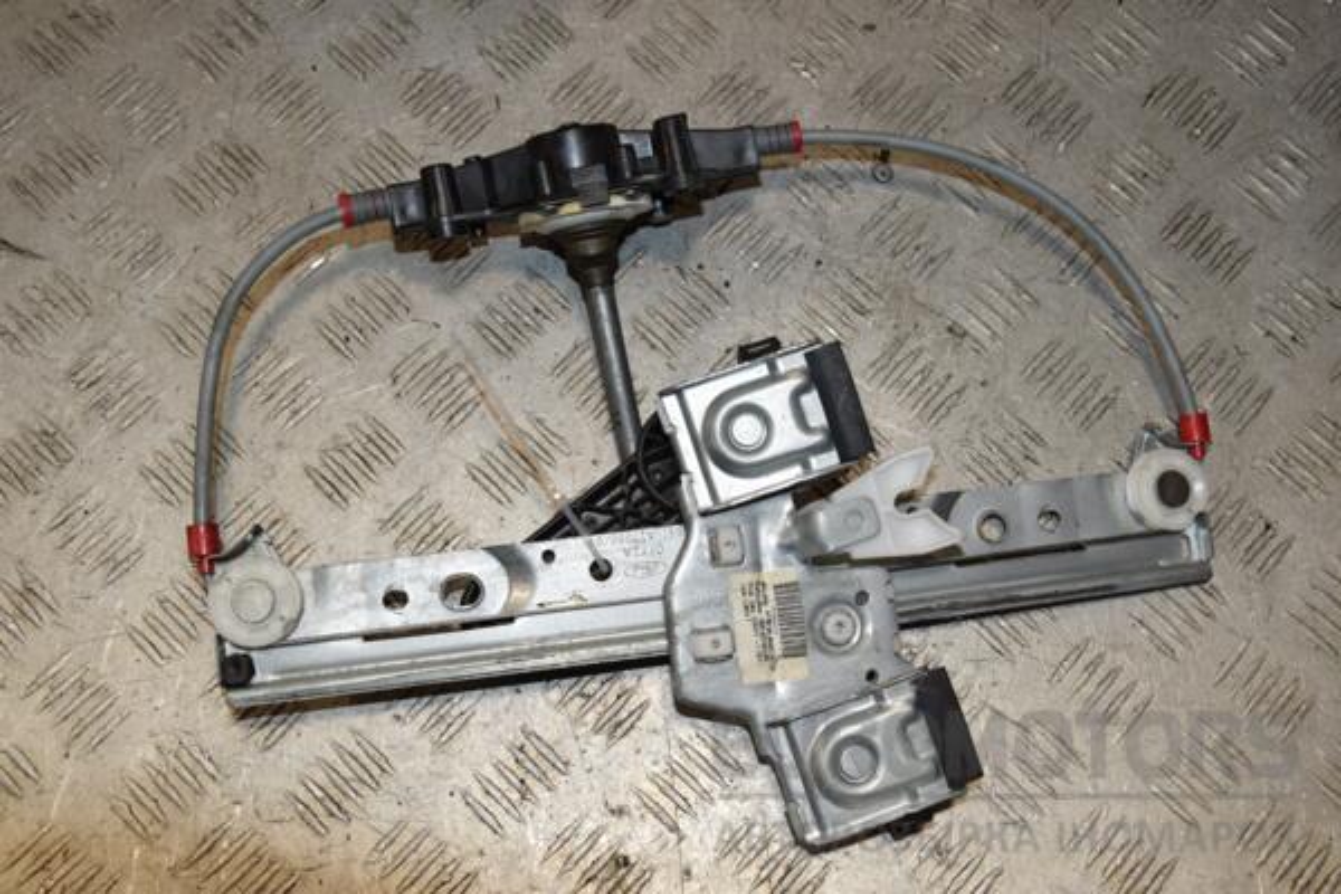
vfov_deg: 34.2
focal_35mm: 39
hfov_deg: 49.6
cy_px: 447
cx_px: 670
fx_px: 1453
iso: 800
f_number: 10
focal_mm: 26
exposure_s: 1/200
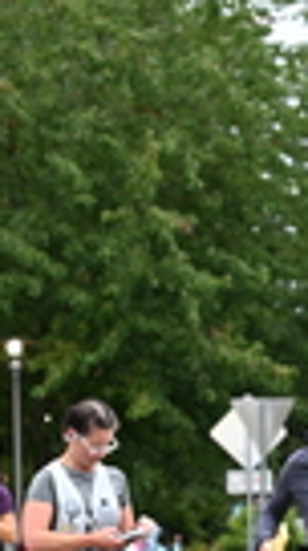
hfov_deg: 5.6
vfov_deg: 10.2
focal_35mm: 212
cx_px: 578
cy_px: 259
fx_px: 3093
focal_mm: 50
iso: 1600
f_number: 4
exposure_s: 1/800
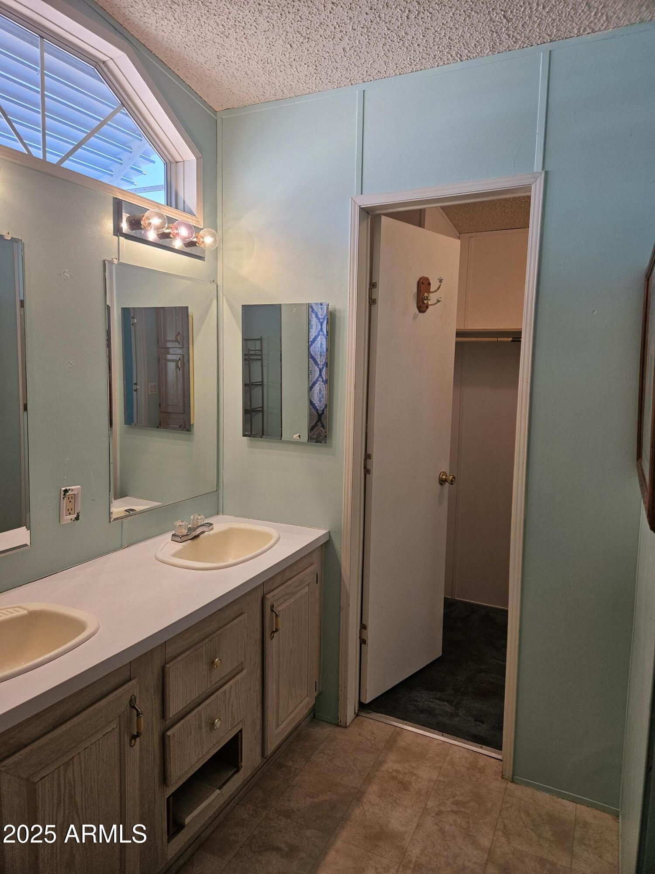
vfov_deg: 73.9
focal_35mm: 23
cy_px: 437
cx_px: 328
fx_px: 580
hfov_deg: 58.9
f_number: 1.8
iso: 80
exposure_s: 1/120
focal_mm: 5.4
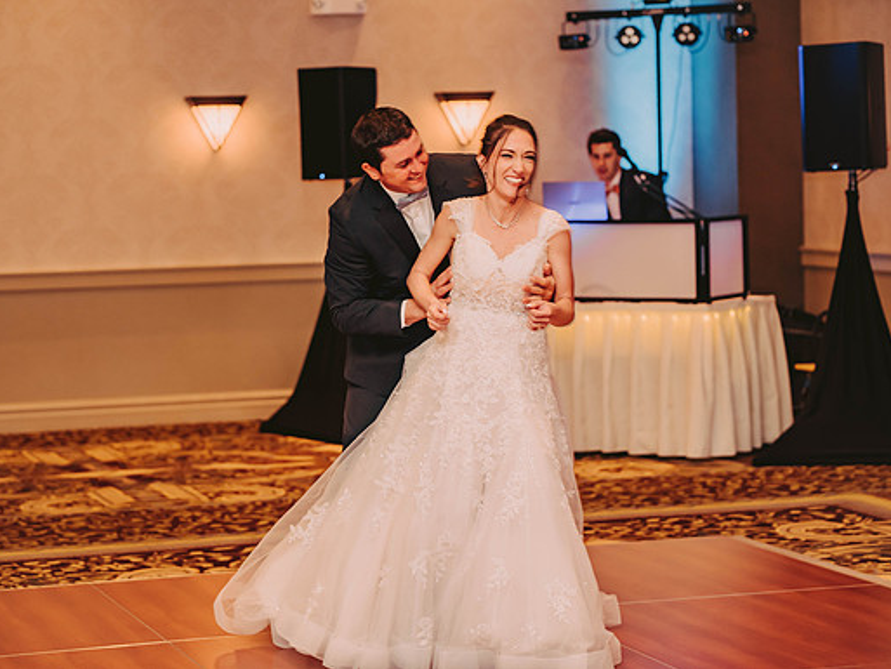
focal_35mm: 100
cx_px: 412
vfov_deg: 14.8
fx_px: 2575
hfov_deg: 19.6
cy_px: 334
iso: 800
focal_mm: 92
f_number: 2.8
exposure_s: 1/60
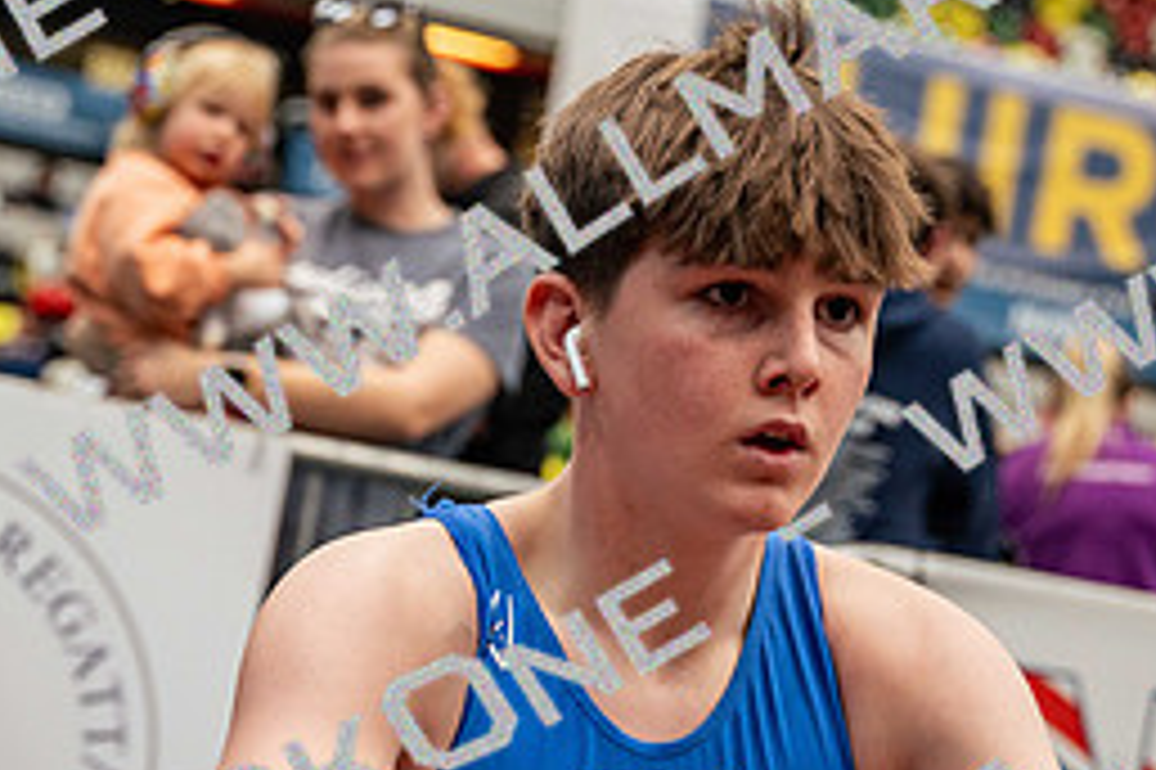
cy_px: 547
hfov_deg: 19.3
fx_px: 3401
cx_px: 576
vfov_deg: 12.9
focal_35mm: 106
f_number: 2.8
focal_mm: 46.9
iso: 1000
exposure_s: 1/200
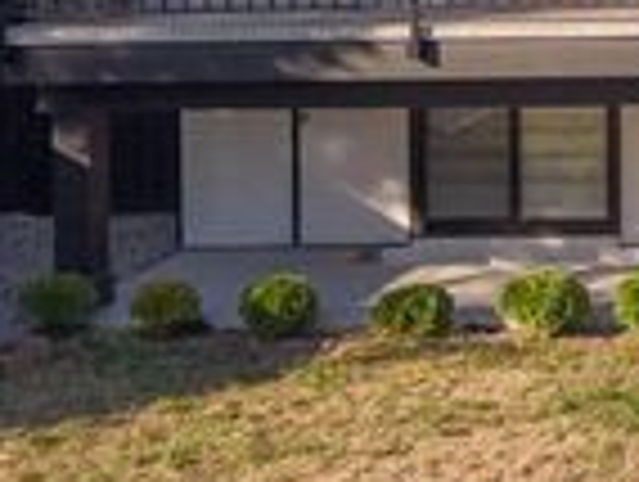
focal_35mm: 108
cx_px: 1210
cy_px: -180
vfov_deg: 13.2
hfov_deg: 15.3
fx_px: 1997
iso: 100
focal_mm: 8.67
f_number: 1.8
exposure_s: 1/1000
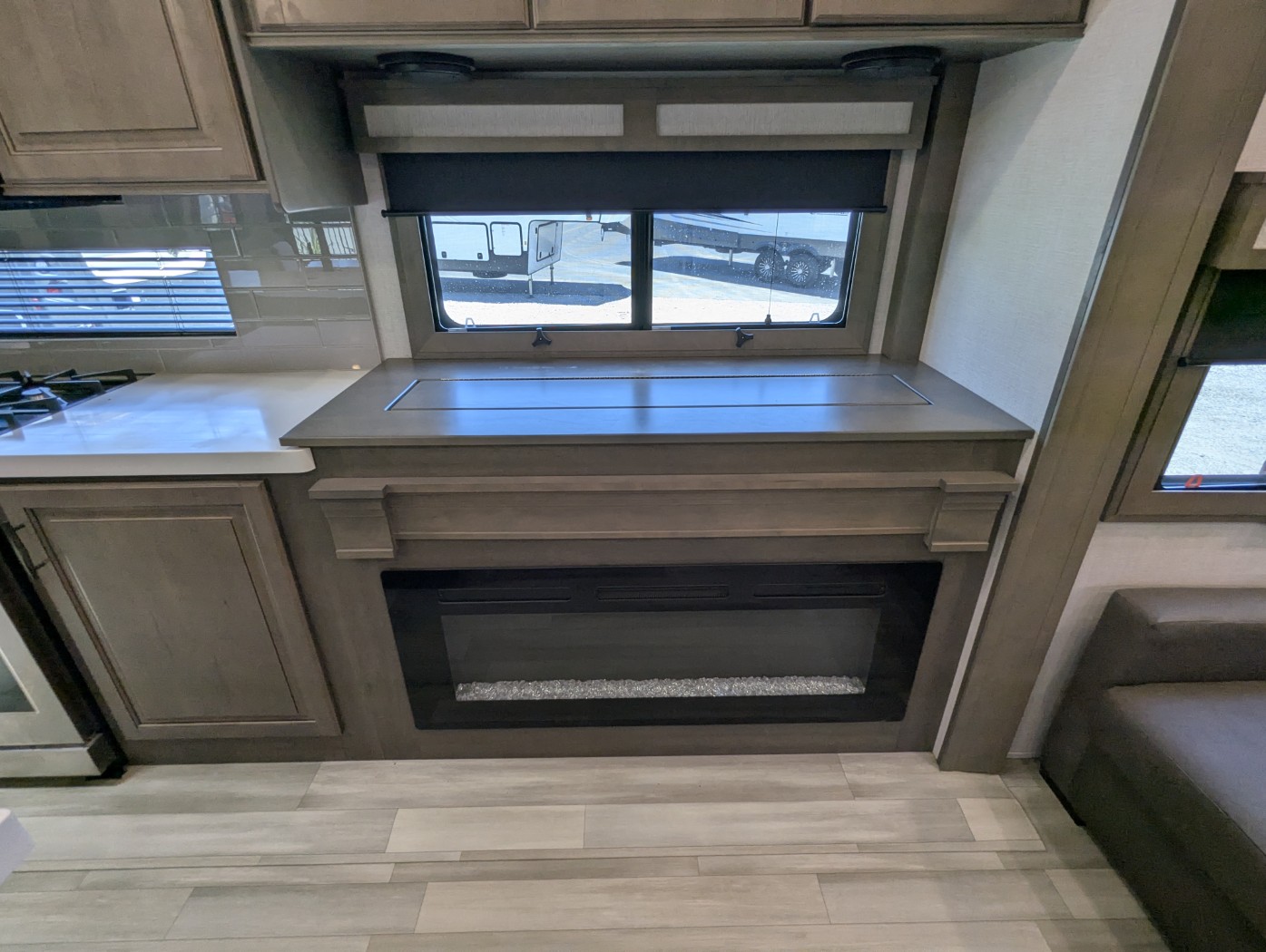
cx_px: 633
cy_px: 476
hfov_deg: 94.4
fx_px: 586
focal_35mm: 16
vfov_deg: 78.2
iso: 69
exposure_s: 1/95.5
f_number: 2.2
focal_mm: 2.35
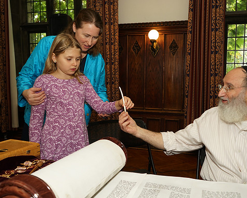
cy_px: 100
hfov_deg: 53.9
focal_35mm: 33
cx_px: 146
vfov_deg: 44.6
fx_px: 241
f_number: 4.5
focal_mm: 29
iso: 500
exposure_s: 1/80
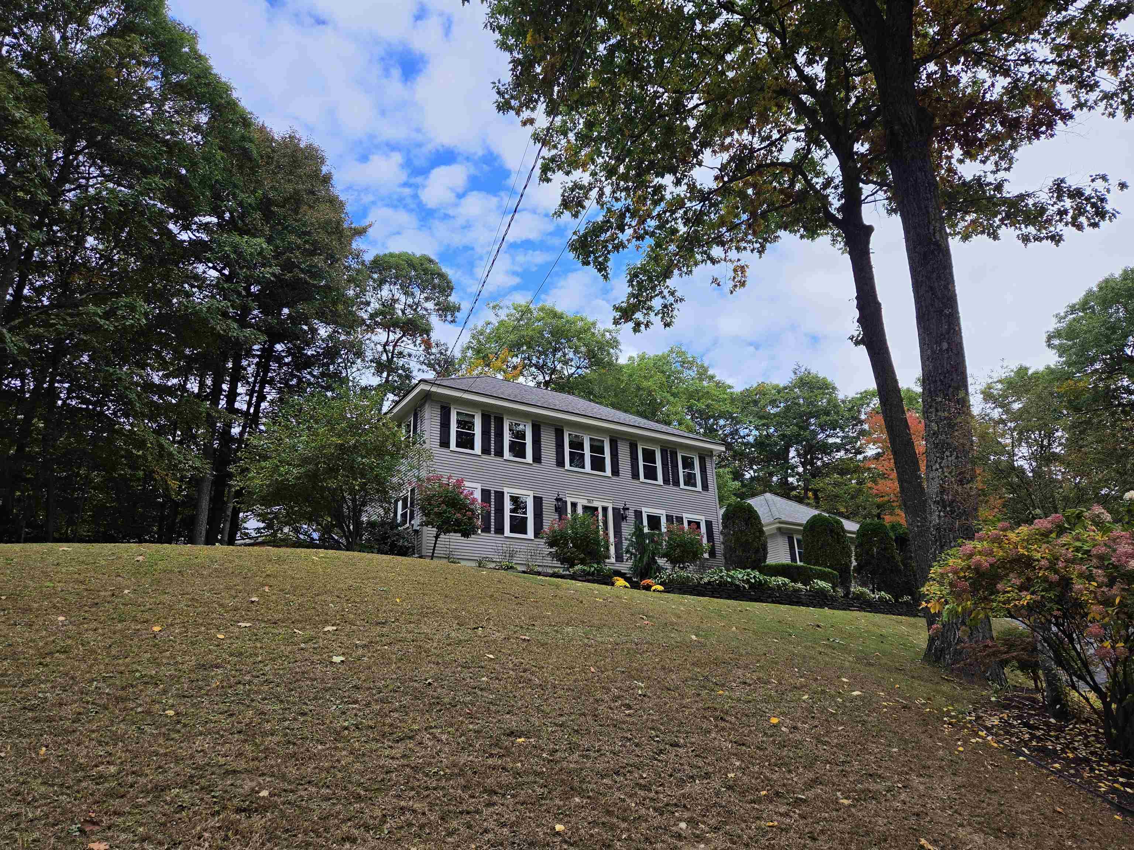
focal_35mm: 23
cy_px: 425
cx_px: 567
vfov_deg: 58.9
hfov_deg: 73.9
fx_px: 753
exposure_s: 1/2027
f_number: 1.8
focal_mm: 5.4
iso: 80
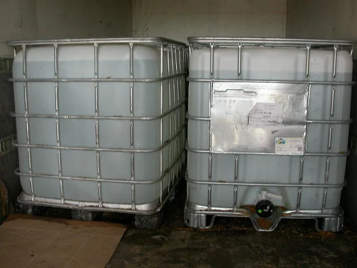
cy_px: 134
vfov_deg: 37.7
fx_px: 392
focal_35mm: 38
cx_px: 178
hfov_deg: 49.0
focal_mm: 7.85
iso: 100
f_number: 3
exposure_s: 1/42.9
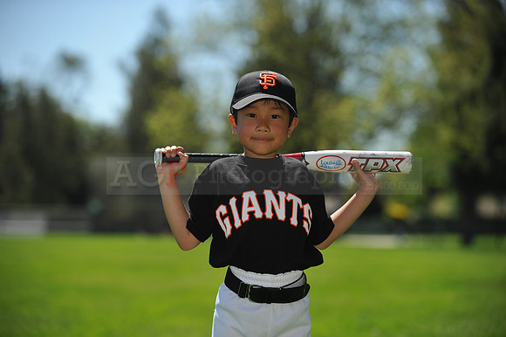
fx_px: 1686
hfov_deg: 17.1
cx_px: 253
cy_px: 168
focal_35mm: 120
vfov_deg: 11.4
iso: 200
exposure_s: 1/2000
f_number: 4
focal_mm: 120
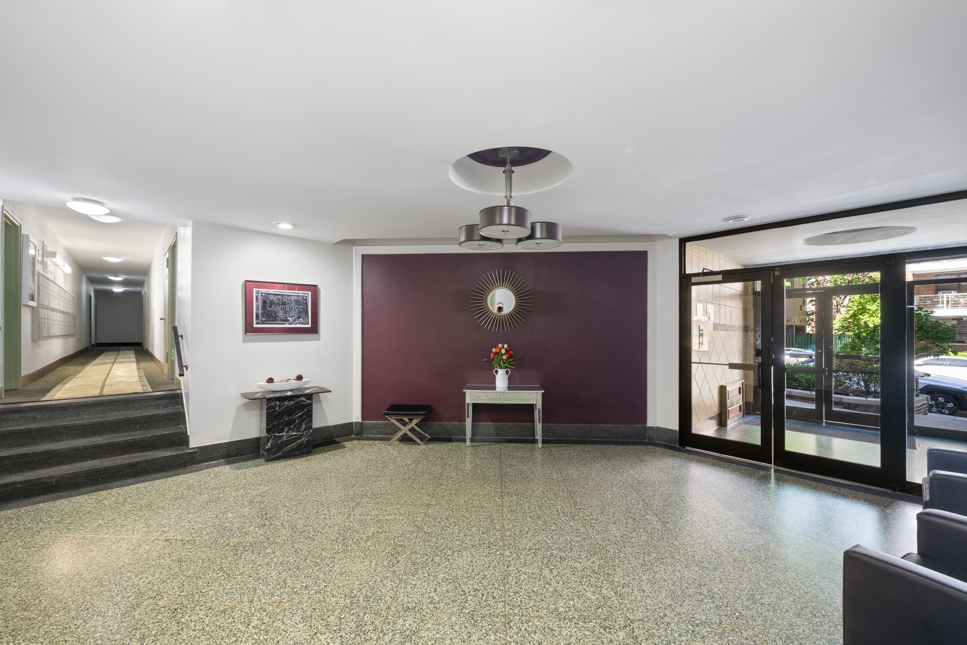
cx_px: 484
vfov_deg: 81.2
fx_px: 376
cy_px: 322
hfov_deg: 104.3
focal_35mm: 14
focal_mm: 14
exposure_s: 4
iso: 320
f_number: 9
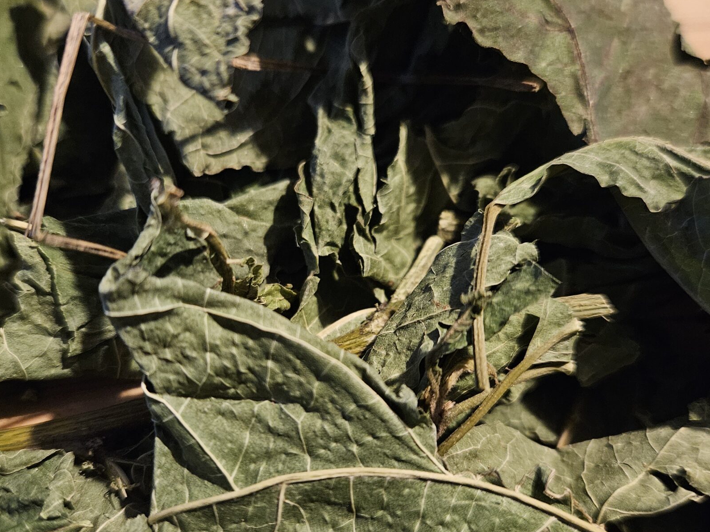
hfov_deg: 50.1
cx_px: 320
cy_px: 305
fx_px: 759
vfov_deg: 38.6
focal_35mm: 37
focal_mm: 5.4
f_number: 1.8
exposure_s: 1/25
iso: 800
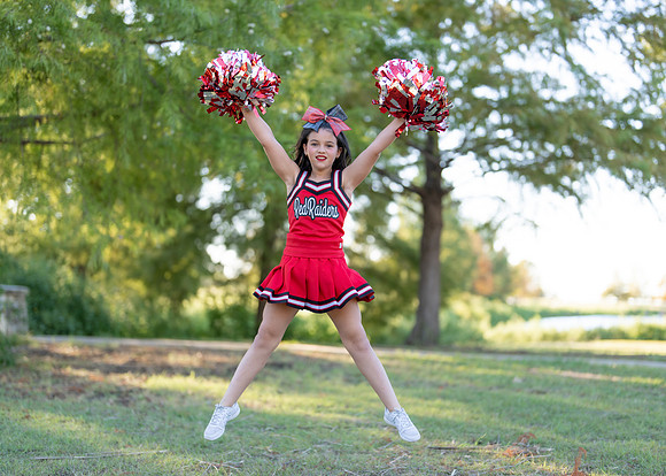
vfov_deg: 26.6
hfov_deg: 36.6
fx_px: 1006
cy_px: 238
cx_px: 333
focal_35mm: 53
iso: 100
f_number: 1.2
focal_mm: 50
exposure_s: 1/1000
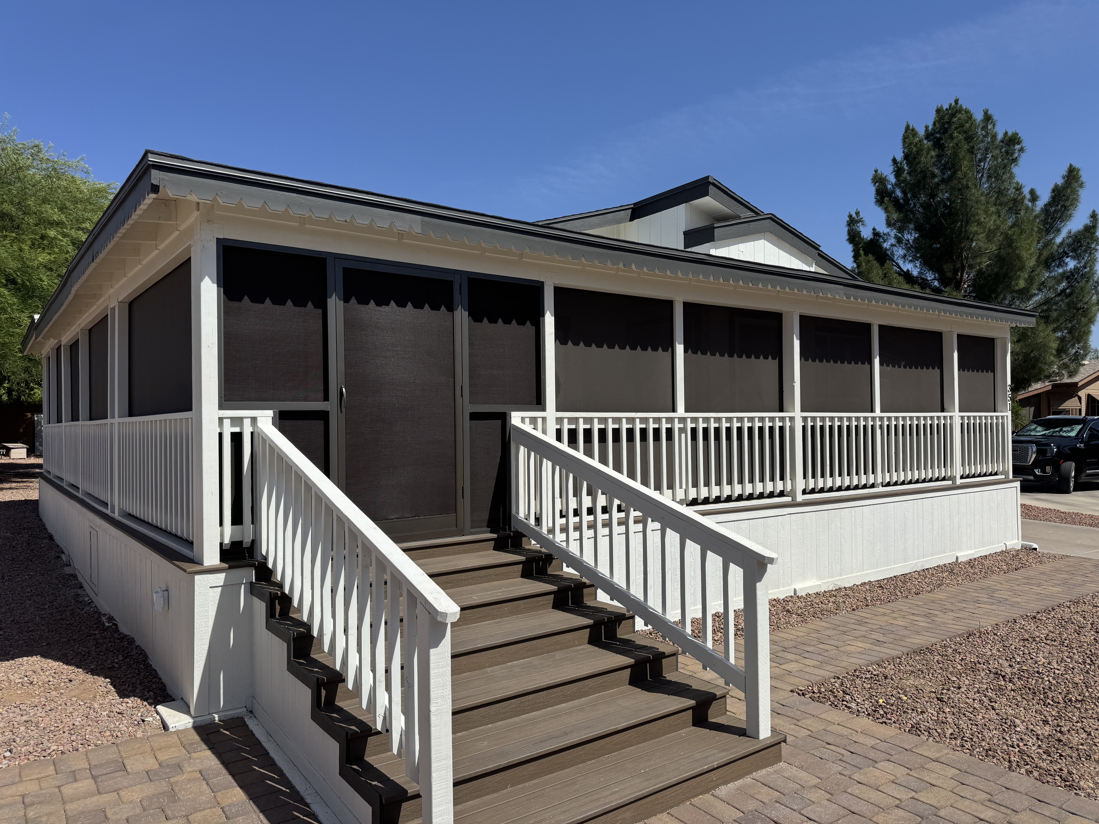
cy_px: 412
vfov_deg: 56.8
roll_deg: +0.8
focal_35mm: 24
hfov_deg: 71.6
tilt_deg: +0.7
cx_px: 550
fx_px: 762
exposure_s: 1/7937
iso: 80
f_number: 1.78
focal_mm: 6.76
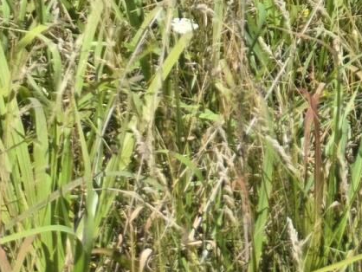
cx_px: 1041
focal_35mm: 165
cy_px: -678
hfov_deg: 9.6
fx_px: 1726
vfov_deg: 7.4
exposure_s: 1/5775
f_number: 1.4
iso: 64
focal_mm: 6.5
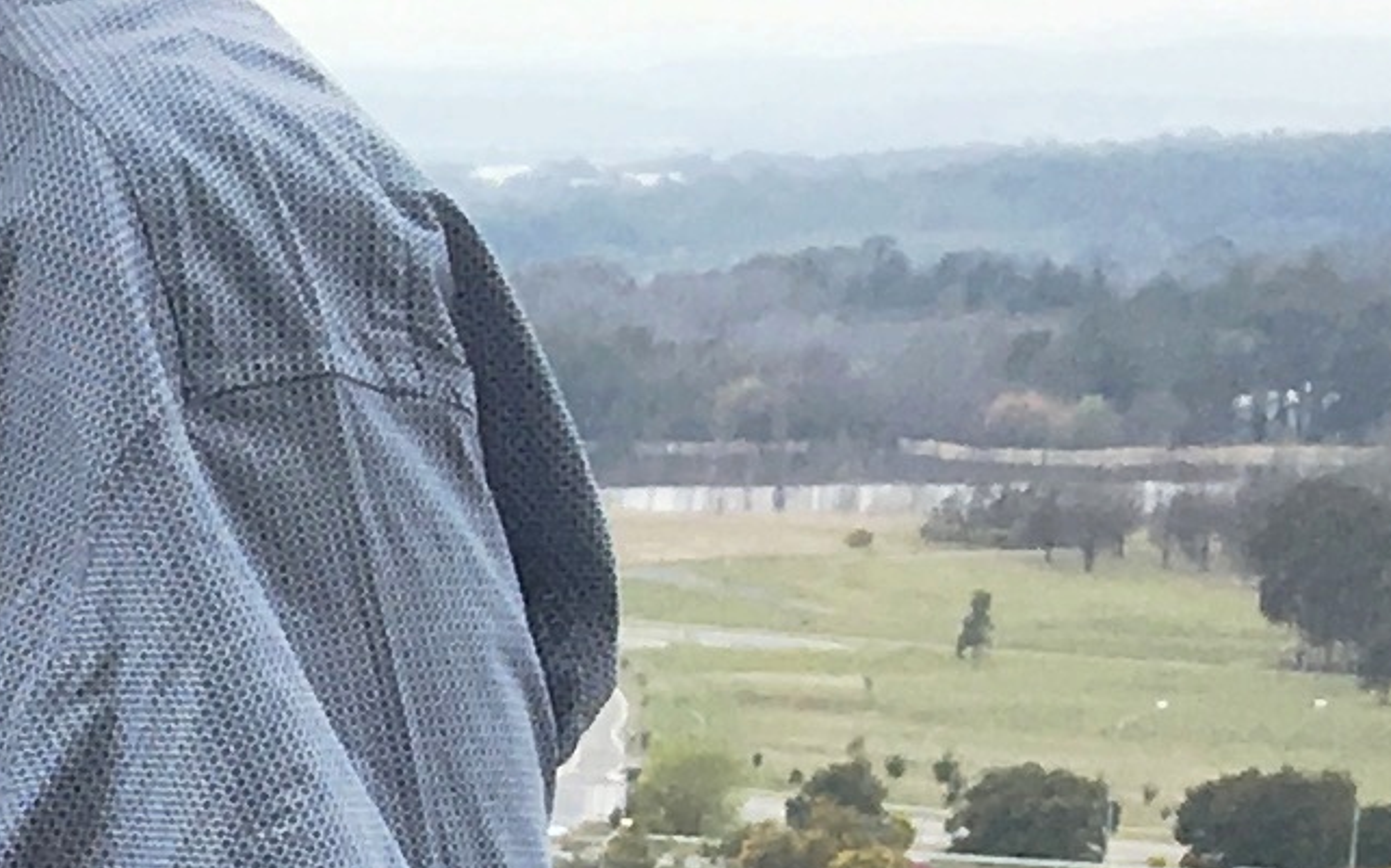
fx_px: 7315
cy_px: 1781
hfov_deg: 9.4
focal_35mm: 193
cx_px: -2216
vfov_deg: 6.6
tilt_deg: -12.5
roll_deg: +0.8
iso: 25
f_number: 2.2
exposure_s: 1/1054
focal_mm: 4.15
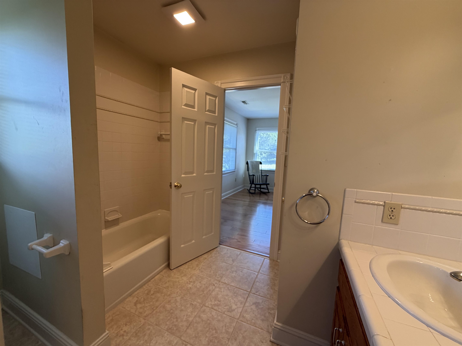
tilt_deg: -3.1
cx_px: 231
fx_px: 187
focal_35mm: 14
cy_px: 173
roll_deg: -2.2
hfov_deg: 102.1
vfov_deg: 85.7
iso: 160
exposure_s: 1/120
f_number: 2.2
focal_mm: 2.22
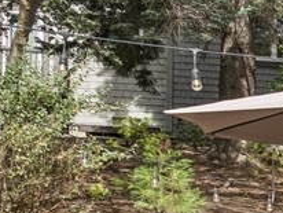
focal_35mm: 119
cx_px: 622
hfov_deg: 13.4
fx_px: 974
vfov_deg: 12.2
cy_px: 265
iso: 110
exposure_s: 1/25
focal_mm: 12.3
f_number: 2.8
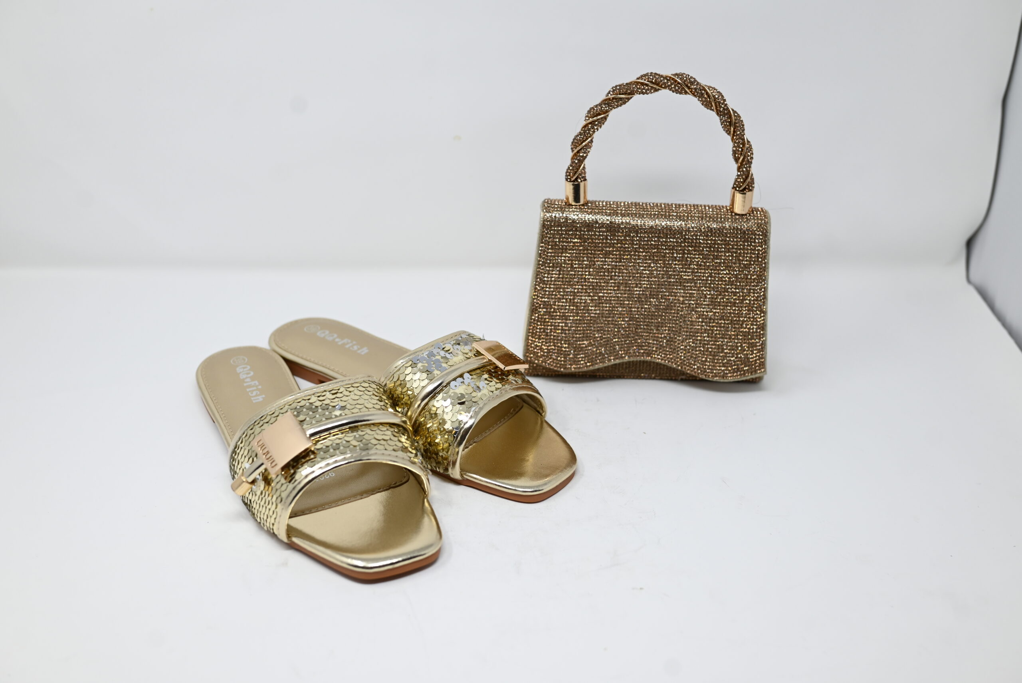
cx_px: 511
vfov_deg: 33.4
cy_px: 342
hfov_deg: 48.4
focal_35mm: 40
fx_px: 1136
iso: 400
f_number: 4.5
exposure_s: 1/250
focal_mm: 40
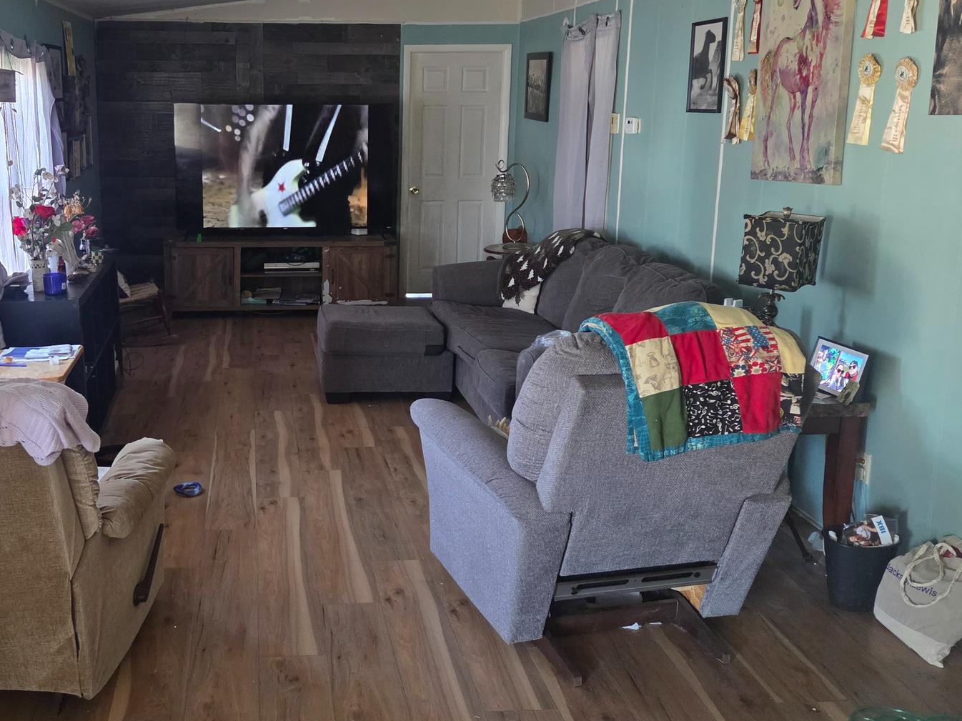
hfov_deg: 51.5
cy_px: 280
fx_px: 972
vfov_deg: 40.5
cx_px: 309
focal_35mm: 35
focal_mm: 5.4
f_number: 1.8
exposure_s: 1/120
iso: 800
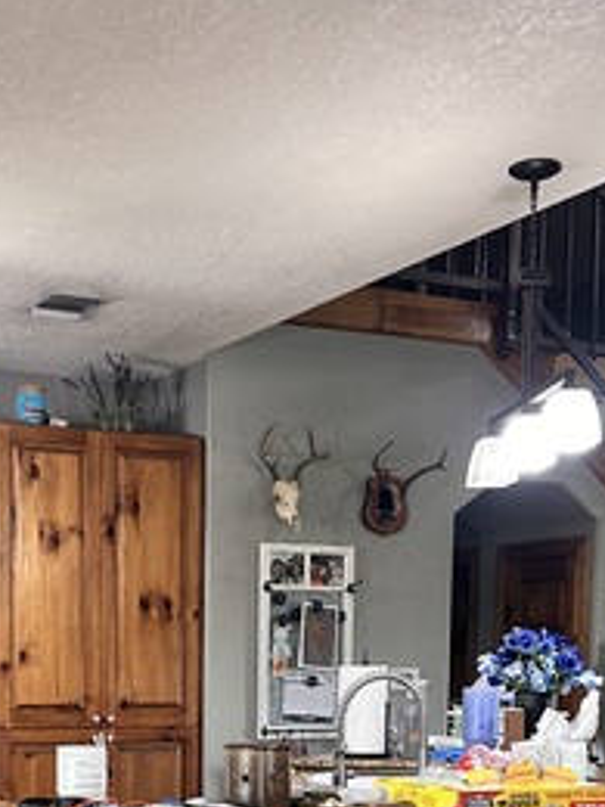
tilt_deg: -2.8
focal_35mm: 59
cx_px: 124
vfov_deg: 30.9
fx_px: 1375
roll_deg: -2.5
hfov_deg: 24.4
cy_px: 754
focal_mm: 6.86
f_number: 1.78
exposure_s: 1/60
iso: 320
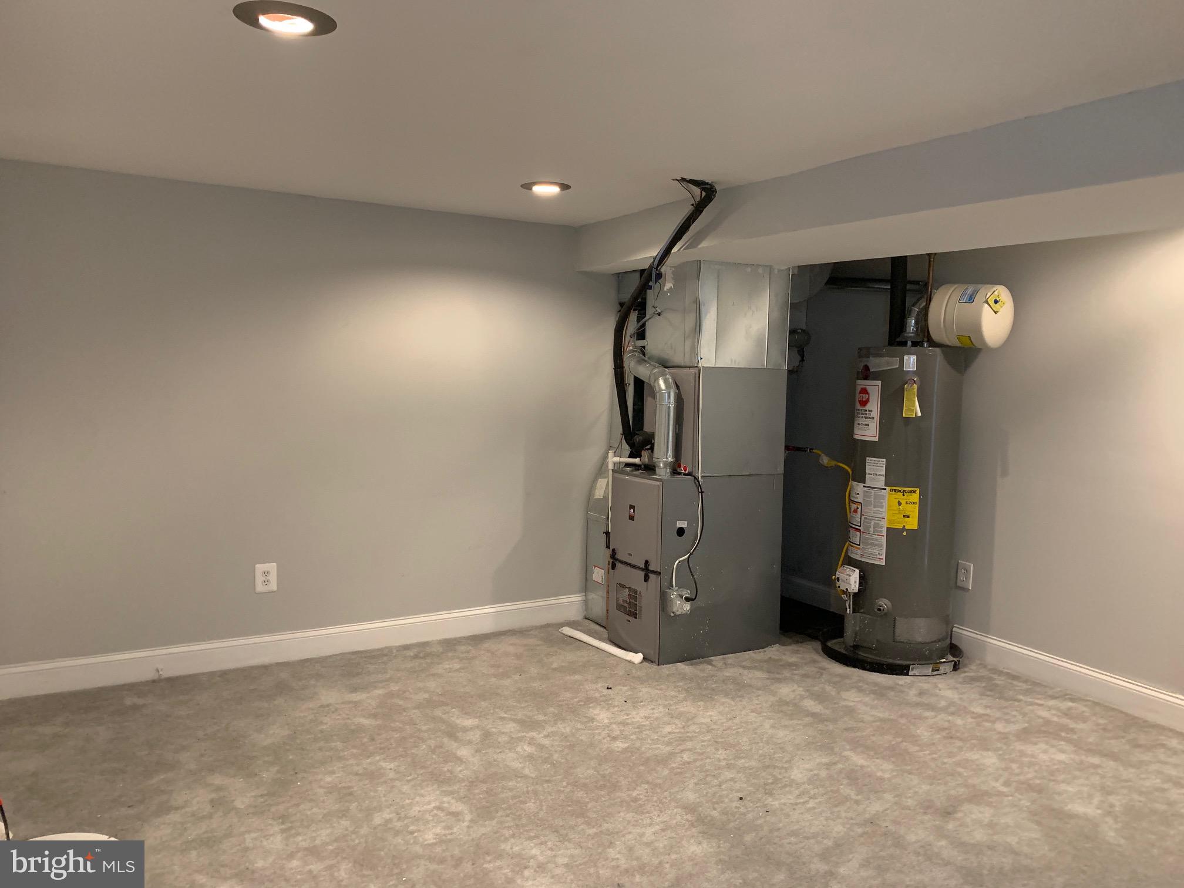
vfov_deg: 53.1
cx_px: 592
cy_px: 444
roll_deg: -1.1
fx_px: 889
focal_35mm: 26
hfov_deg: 67.3
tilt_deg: -4.1
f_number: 1.8
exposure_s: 1/30
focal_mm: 4.25
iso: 400
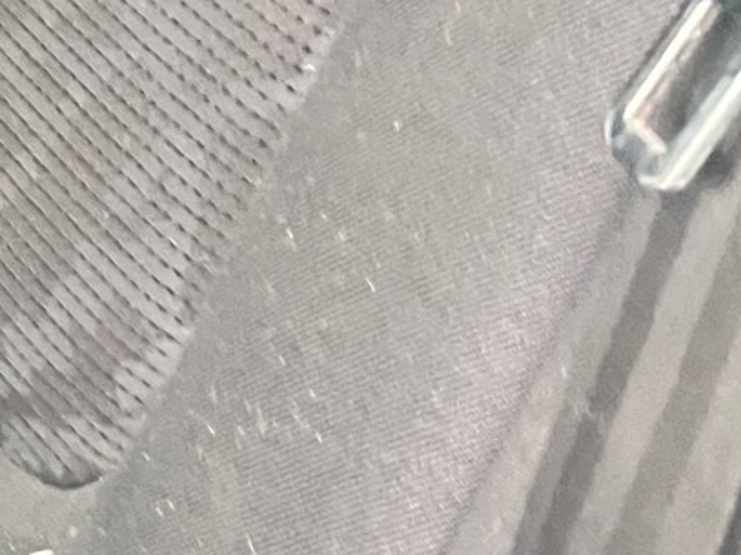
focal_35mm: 115
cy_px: -78
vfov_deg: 12.6
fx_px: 2461
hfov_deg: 14.3
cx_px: -736
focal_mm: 4.2
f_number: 1.6
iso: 500
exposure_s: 1/45
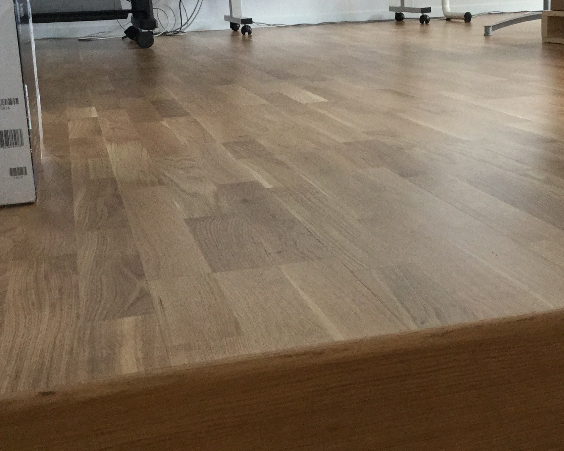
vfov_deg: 26.2
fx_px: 968
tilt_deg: -13.6
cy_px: 179
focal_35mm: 58
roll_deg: +1.8
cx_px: 361
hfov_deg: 32.3
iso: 200
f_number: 2.4
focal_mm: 3.3
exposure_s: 1/24
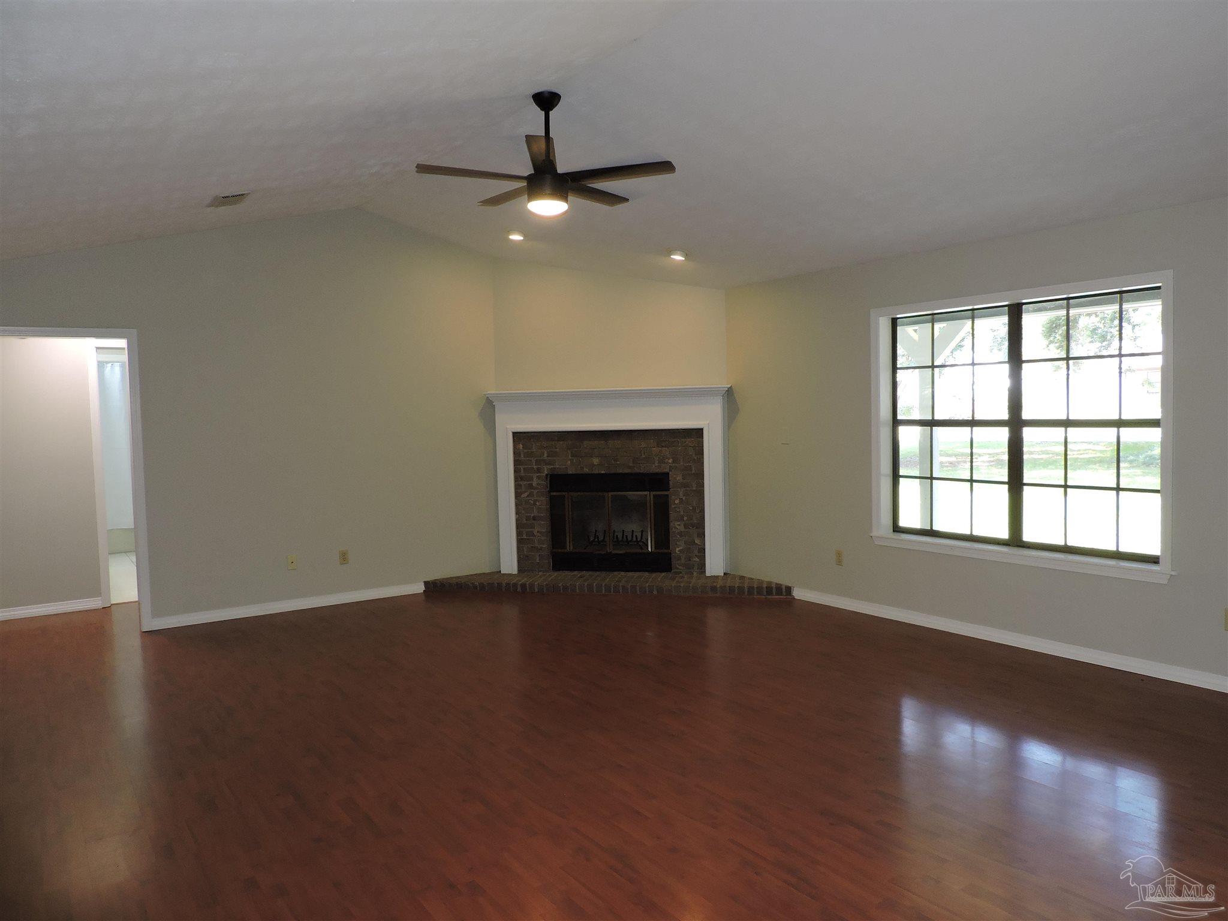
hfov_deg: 71.6
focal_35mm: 24
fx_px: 851
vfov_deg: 56.8
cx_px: 614
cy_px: 460
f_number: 3
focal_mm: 4.3
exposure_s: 1/30
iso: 200
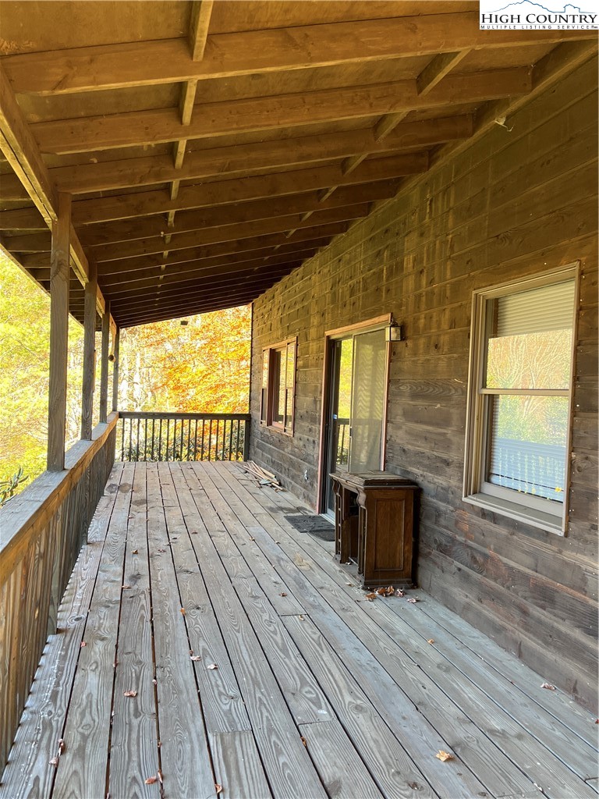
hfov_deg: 53.1
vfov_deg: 67.3
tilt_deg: +0.2
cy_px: 400
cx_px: 300
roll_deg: -2.7
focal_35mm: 26
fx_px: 600
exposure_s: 1/122
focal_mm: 5.1
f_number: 1.6
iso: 80
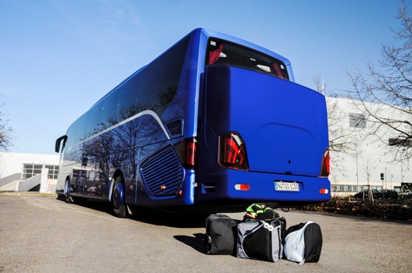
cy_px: 136
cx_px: 206
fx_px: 309
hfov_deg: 67.4
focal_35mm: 27
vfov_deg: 47.8
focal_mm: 18
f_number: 22
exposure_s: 1/200
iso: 1600
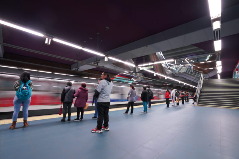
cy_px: 80
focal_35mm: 16
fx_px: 106
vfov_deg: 73.8
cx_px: 120
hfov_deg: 96.7
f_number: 7.1
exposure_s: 1/3
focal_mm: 16
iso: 250
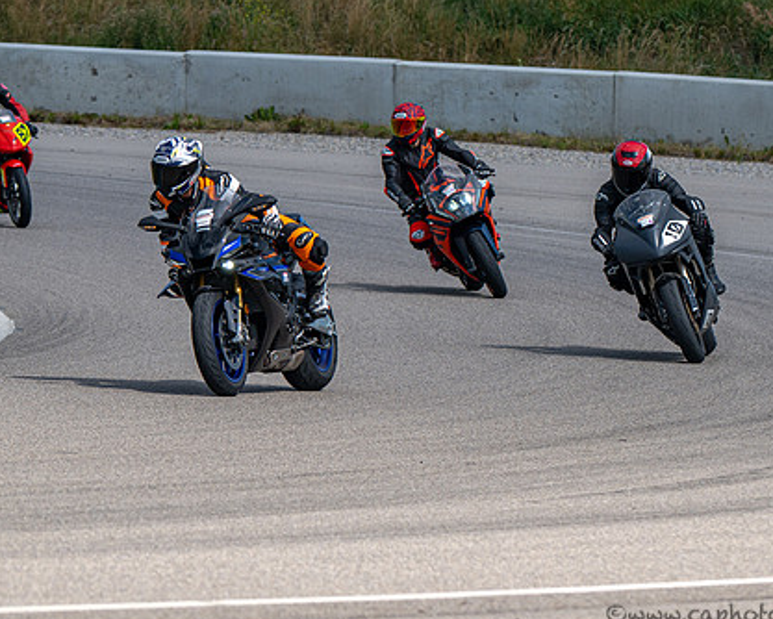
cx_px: 469
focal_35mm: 368
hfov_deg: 5.3
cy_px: 266
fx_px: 8423
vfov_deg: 4.2
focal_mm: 180
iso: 140
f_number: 5.6
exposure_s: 1/1250
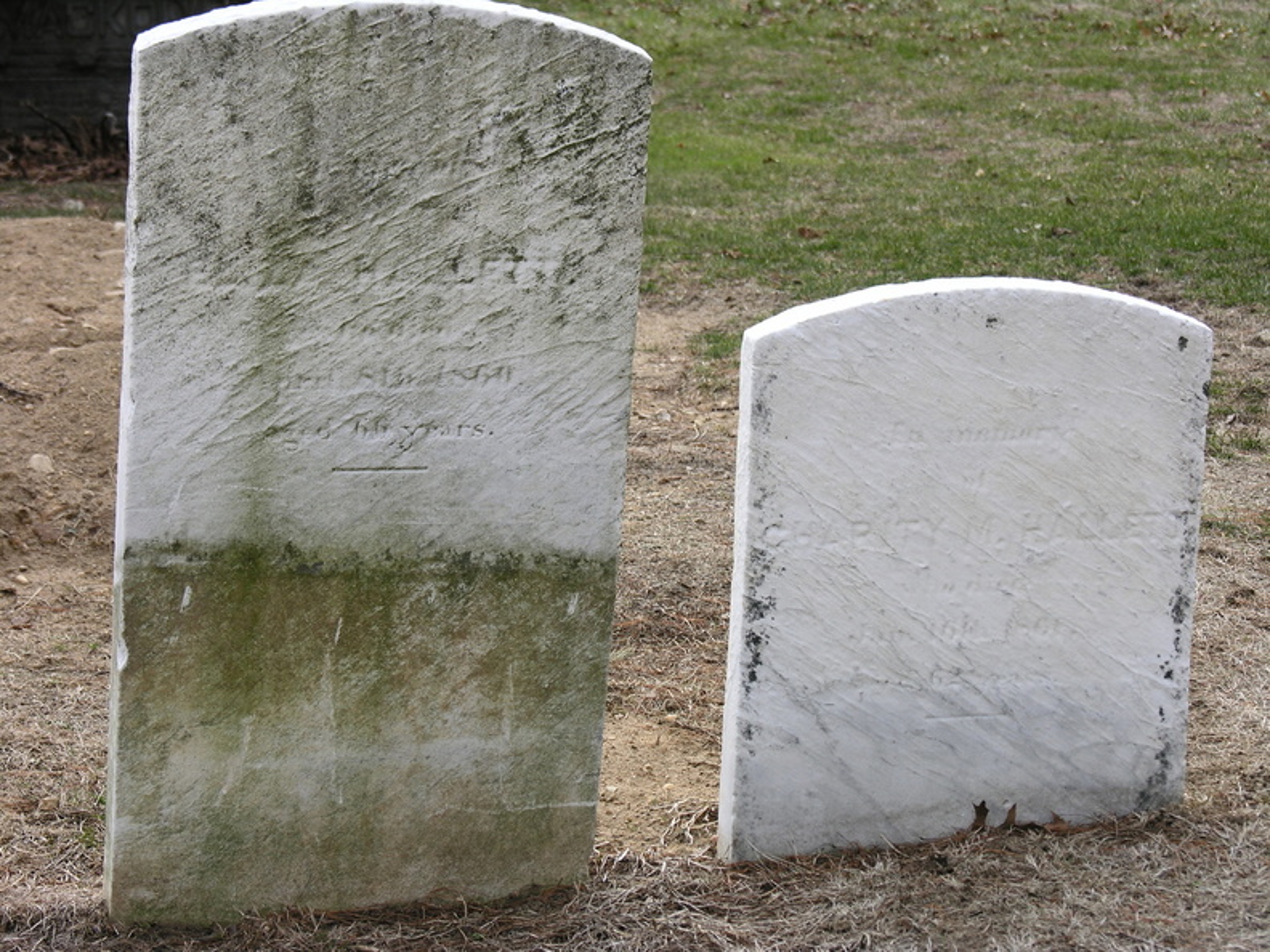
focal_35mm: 94
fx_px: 3449
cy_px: 476
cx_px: 635
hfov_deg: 20.9
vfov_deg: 15.7
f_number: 3.6
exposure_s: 1/174
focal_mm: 24
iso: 50
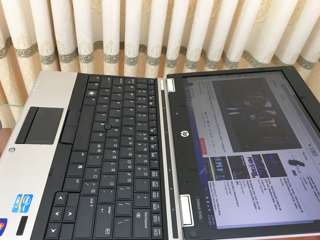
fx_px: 277
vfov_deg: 46.8
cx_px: 161
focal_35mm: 30
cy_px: 123
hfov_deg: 60.0
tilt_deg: -45.2
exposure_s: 1/33
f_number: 2.2
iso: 64
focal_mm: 4.15
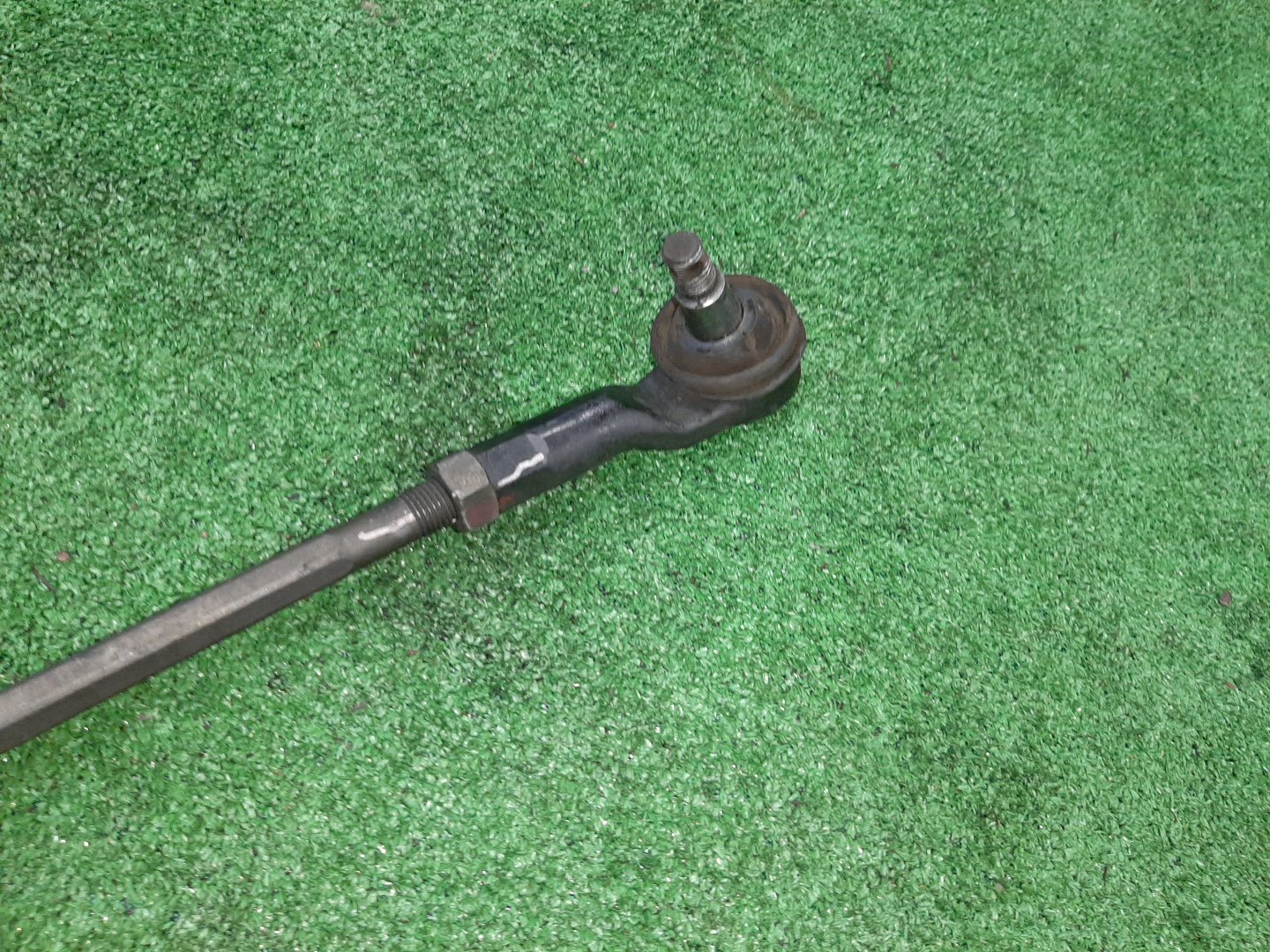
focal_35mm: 26
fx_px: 954
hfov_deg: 67.3
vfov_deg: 53.1
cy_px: 476
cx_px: 635
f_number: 1.7
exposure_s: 1/50
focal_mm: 3.93
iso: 205
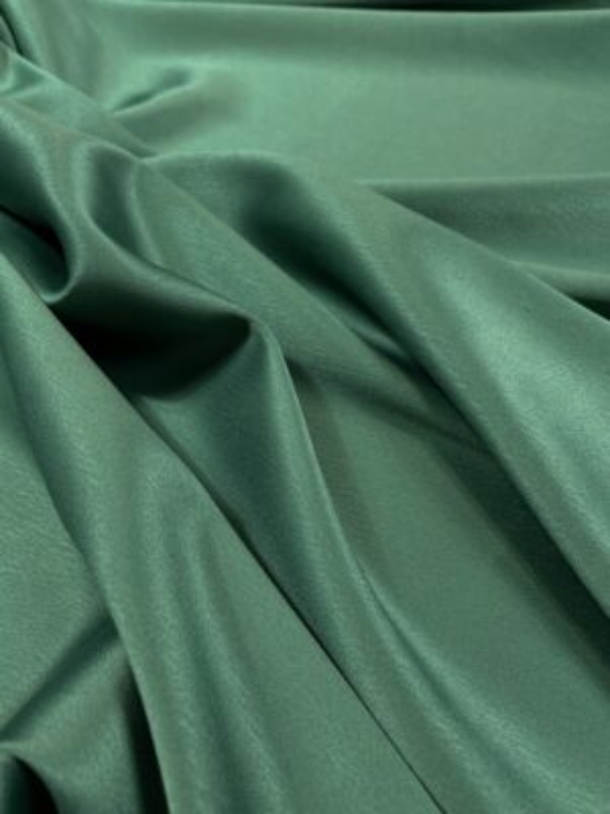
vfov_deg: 67.3
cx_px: 305
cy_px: 407
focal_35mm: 26
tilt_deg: -55.0
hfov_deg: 53.1
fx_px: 611
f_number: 1.6
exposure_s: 1/100
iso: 100
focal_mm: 4.2
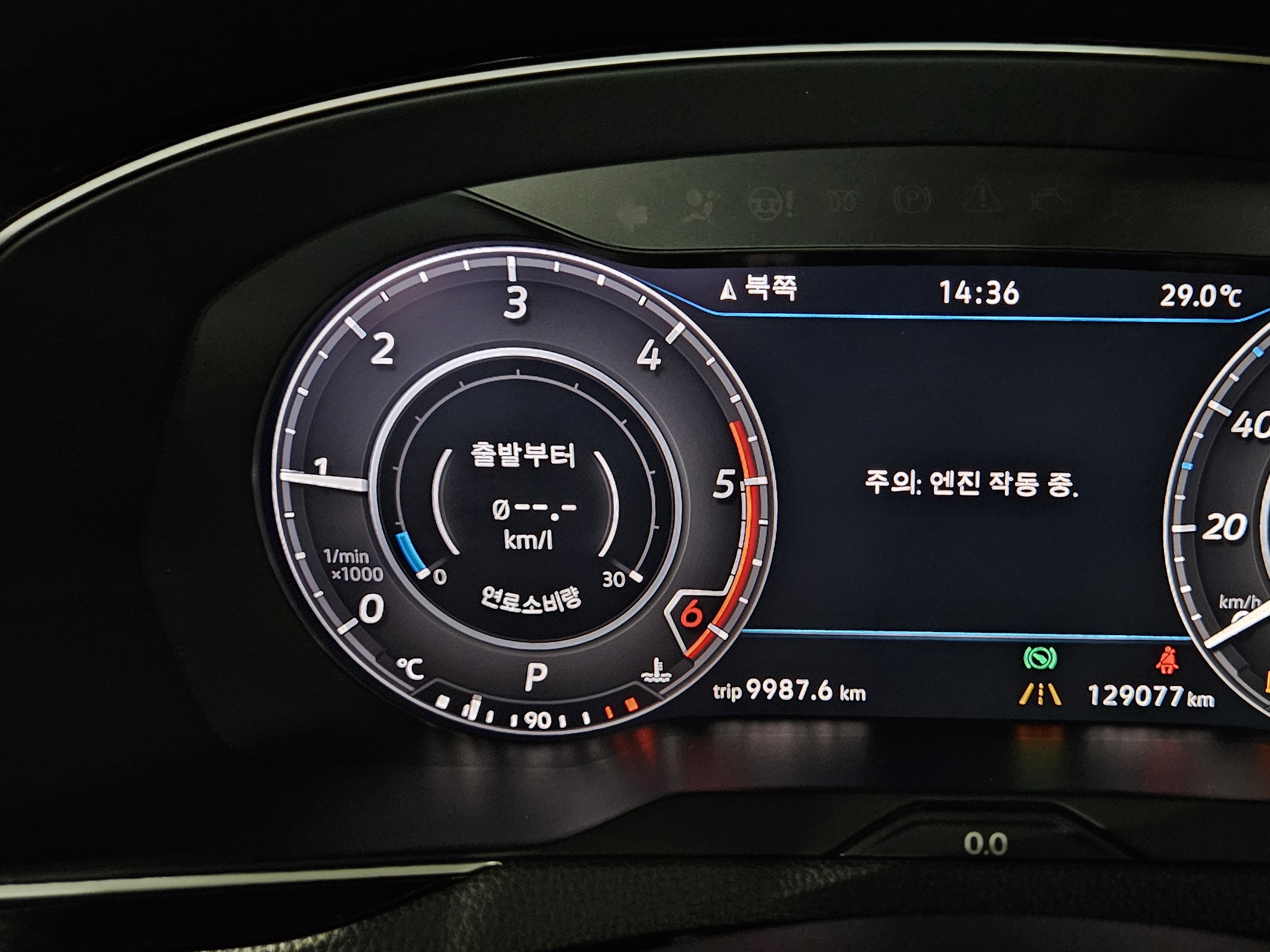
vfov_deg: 42.9
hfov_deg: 54.0
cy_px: 478
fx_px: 1211
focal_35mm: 33
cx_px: 866
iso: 1250
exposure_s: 1/21
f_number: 1.8
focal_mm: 5.4
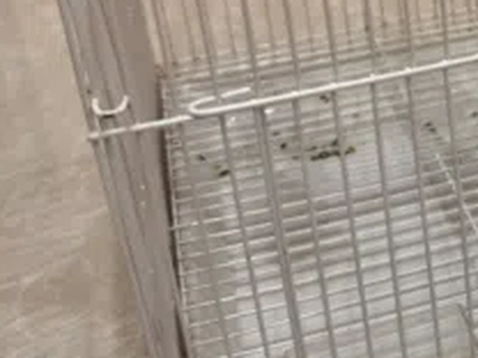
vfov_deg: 19.3
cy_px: -2
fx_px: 1022
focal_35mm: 74
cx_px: 595
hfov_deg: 23.7
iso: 250
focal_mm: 6.76
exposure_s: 1/50
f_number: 1.78
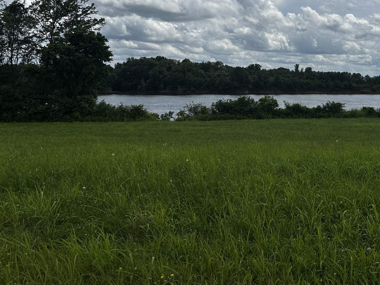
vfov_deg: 32.5
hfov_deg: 42.0
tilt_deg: +2.7
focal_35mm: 43
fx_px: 472
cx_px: 301
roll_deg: -1.4
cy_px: 49
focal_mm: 6.86
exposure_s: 1/10753
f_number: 1.78
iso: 80
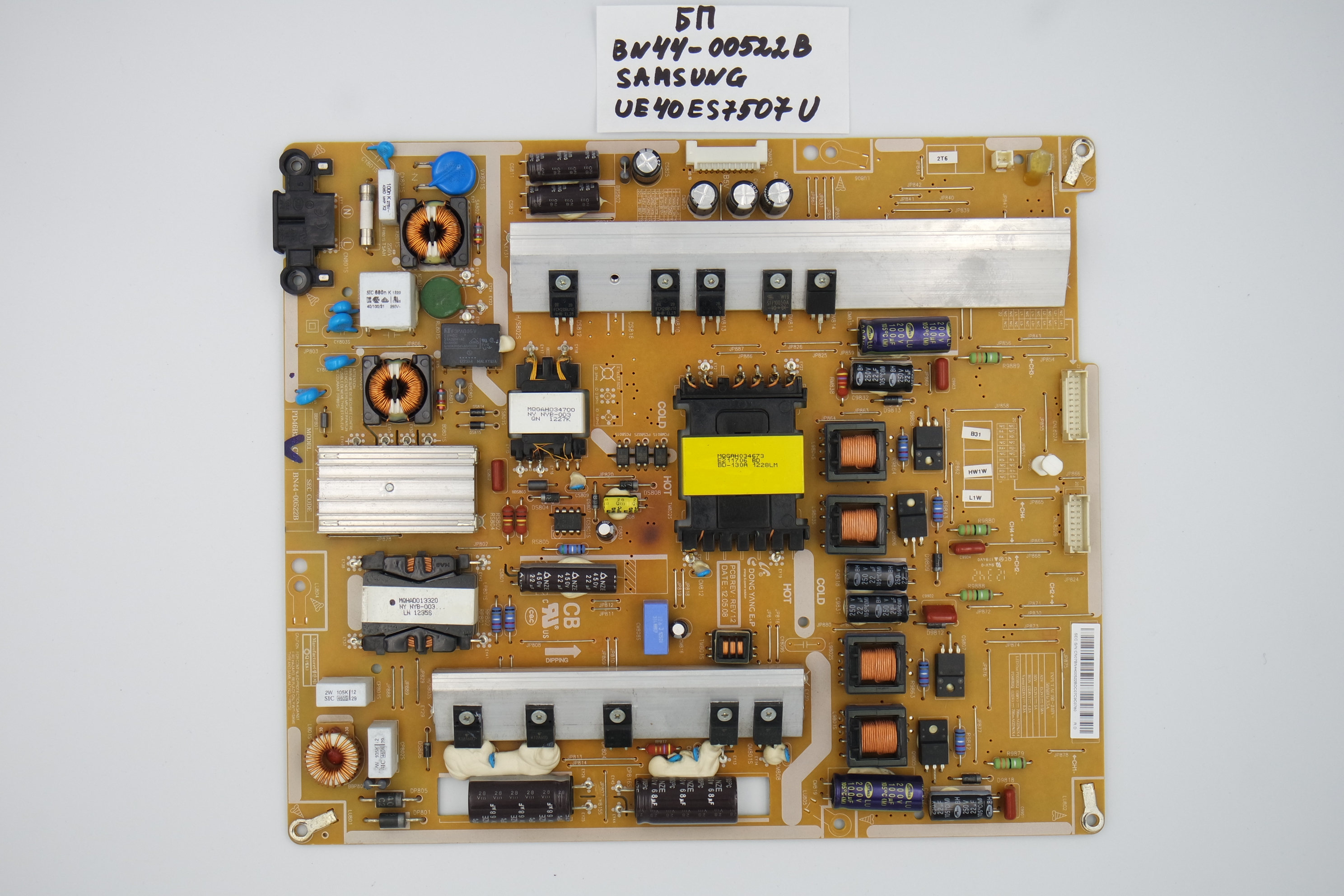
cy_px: 448
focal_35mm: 45
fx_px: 1680
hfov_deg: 43.6
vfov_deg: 29.9
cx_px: 672
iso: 160
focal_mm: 17
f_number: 5
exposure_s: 1/125
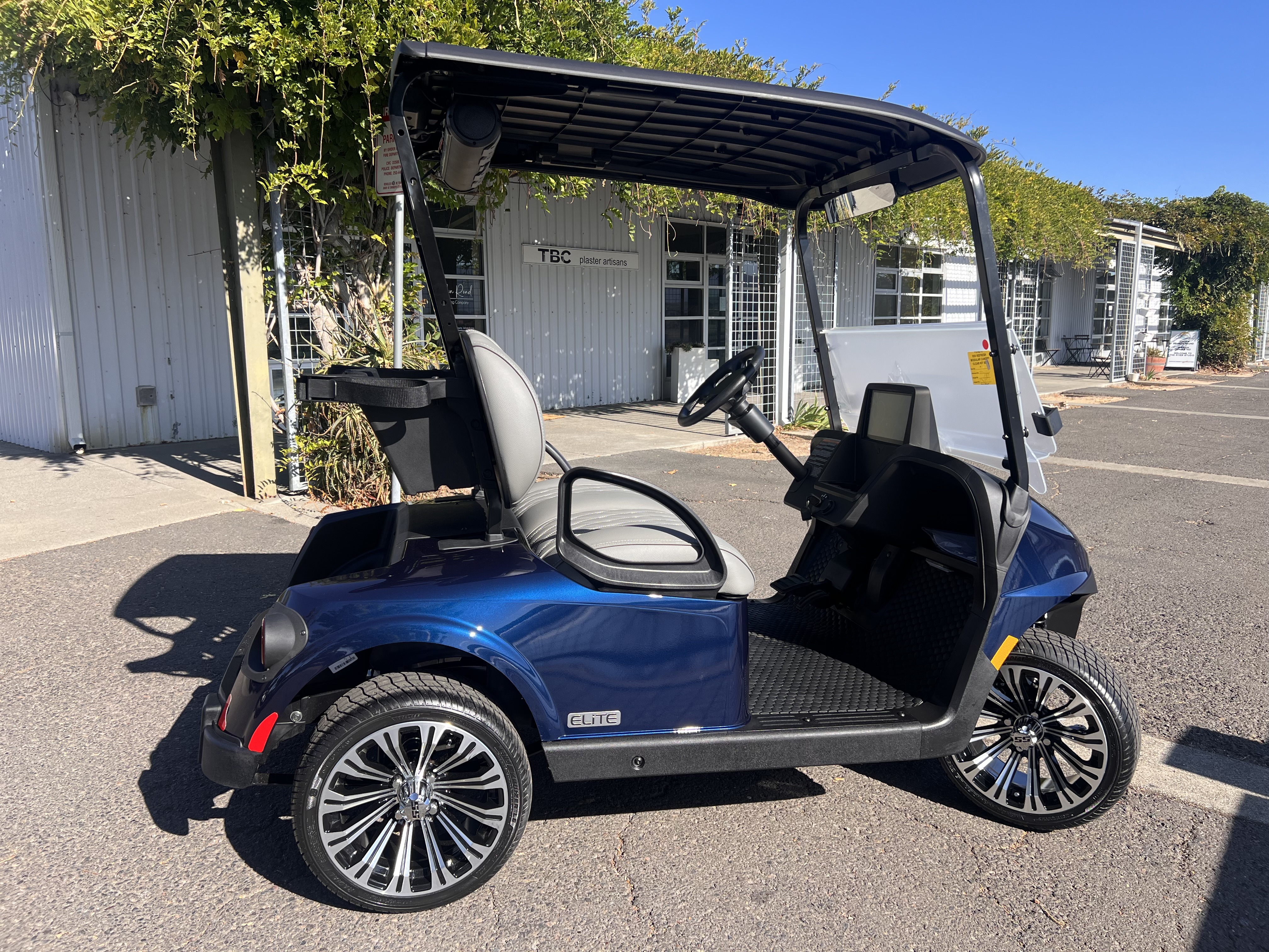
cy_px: 476
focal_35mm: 26
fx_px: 953
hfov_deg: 67.3
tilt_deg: -9.6
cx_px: 634
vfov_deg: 53.1
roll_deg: +0.5
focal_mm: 5.7
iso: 50
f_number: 1.5
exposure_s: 1/1669
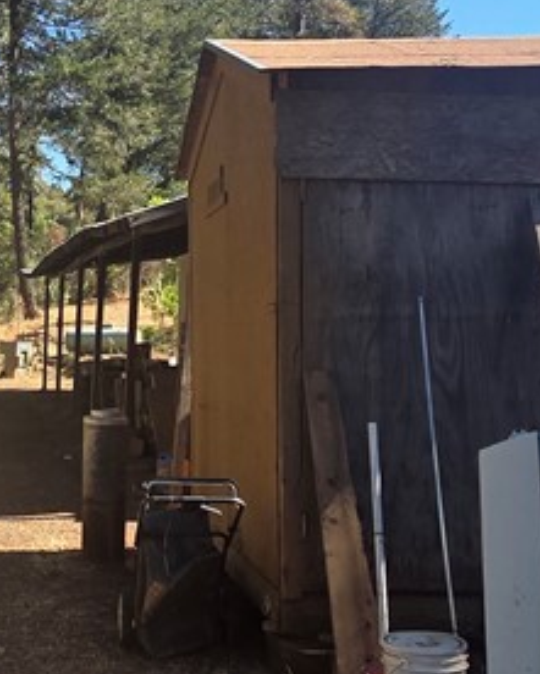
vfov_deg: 39.5
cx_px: 5
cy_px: 361
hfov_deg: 30.0
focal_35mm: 47
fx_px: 938
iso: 50
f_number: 2.2
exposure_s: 1/719
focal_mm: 2.2
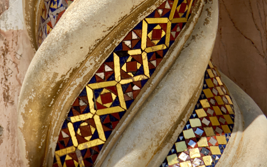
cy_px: 21
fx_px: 538
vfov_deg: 17.4
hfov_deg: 27.8
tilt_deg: +14.8
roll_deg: -0.9
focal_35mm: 74
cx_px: 134
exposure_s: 1/1020
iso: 16
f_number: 2.4
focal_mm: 6
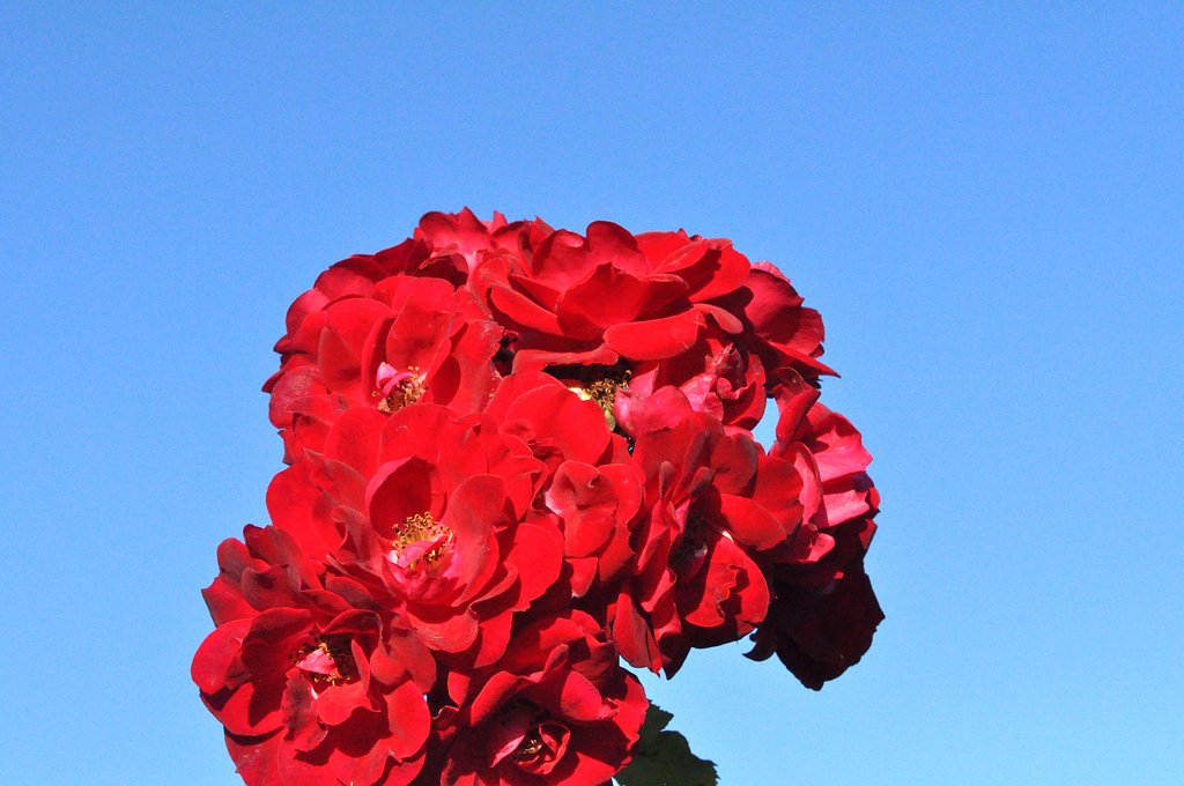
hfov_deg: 24.6
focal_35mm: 82
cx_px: 592
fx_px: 2710
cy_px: 393
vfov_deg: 16.5
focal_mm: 55
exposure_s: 1/1600
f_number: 20
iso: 3200
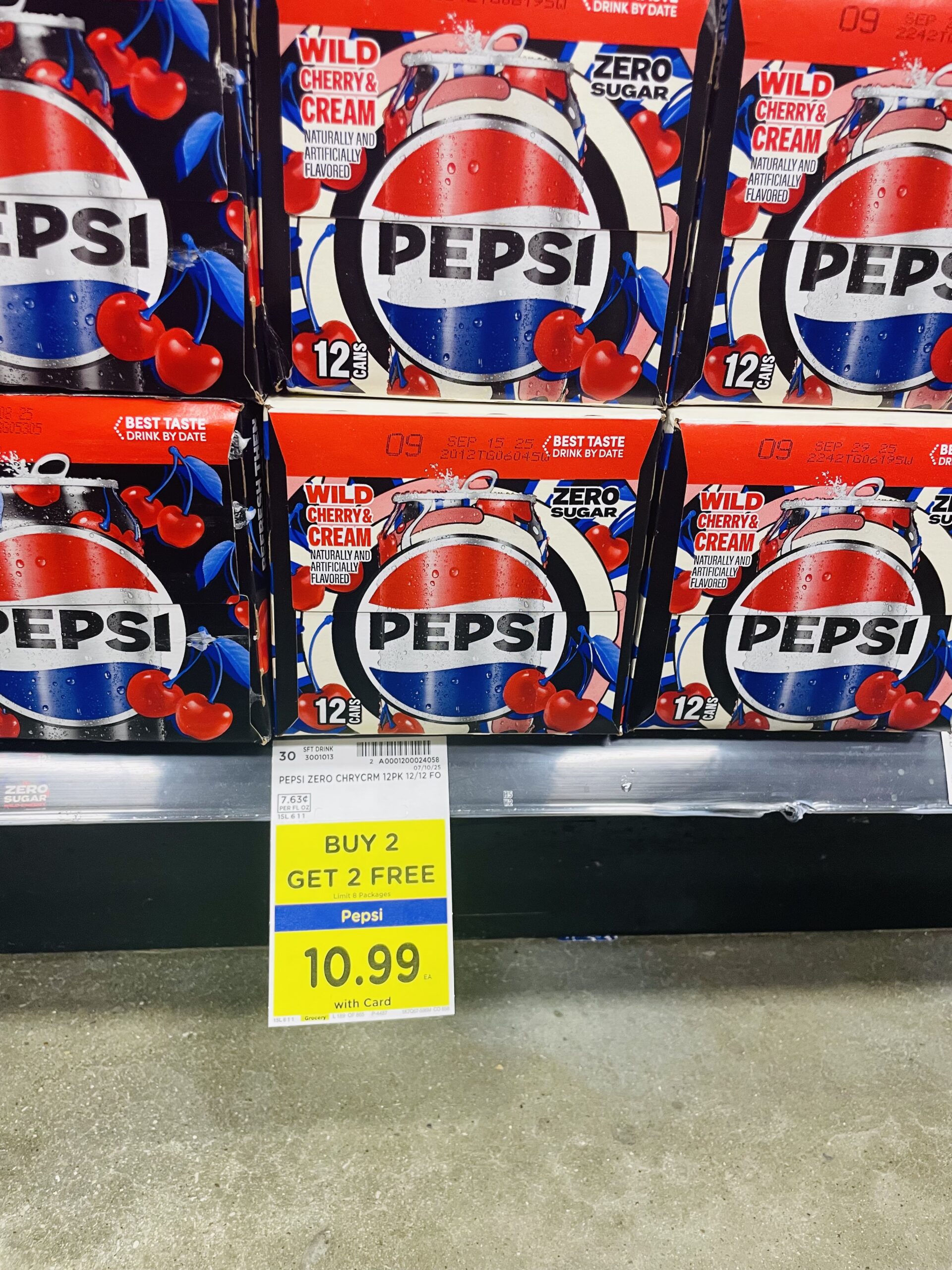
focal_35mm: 26
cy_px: 635
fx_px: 953
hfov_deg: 53.1
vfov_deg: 67.3
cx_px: 476
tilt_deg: -25.8
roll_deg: -2.9
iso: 160
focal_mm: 4.2
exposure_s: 1/60
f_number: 1.6
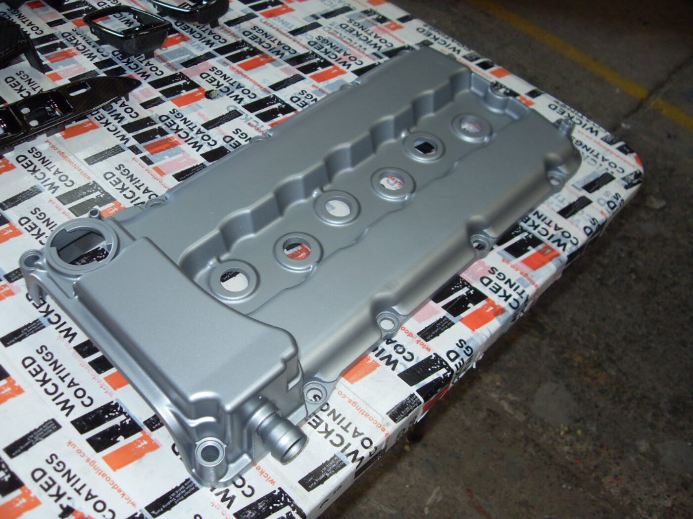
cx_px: 346
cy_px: 260
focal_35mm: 35
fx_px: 701
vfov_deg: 40.7
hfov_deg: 52.6
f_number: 2.8
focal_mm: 6.3
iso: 100
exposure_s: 1/45
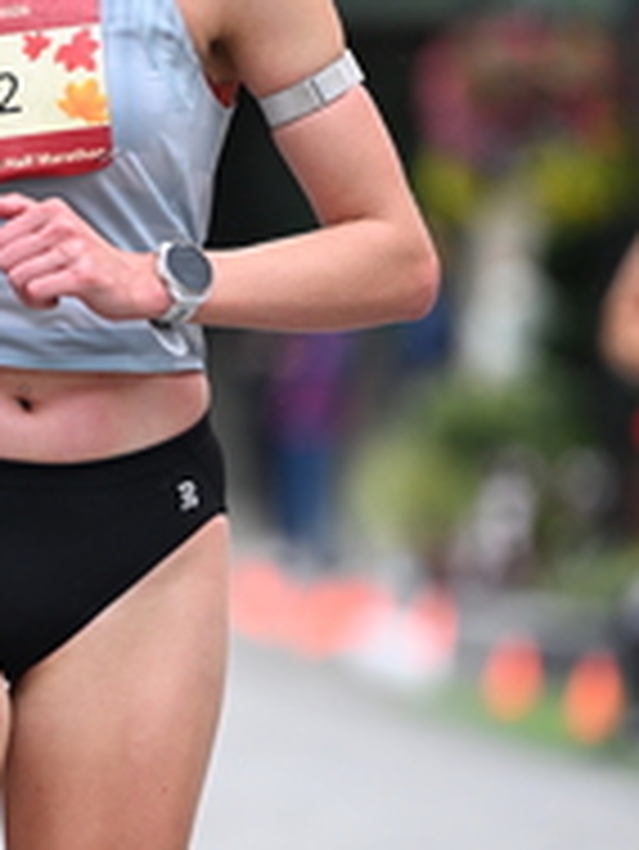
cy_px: 508
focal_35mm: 489
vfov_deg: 4.1
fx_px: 12022
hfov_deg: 3.0
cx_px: -79
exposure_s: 1/1600
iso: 1000
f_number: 2.8
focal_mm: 175
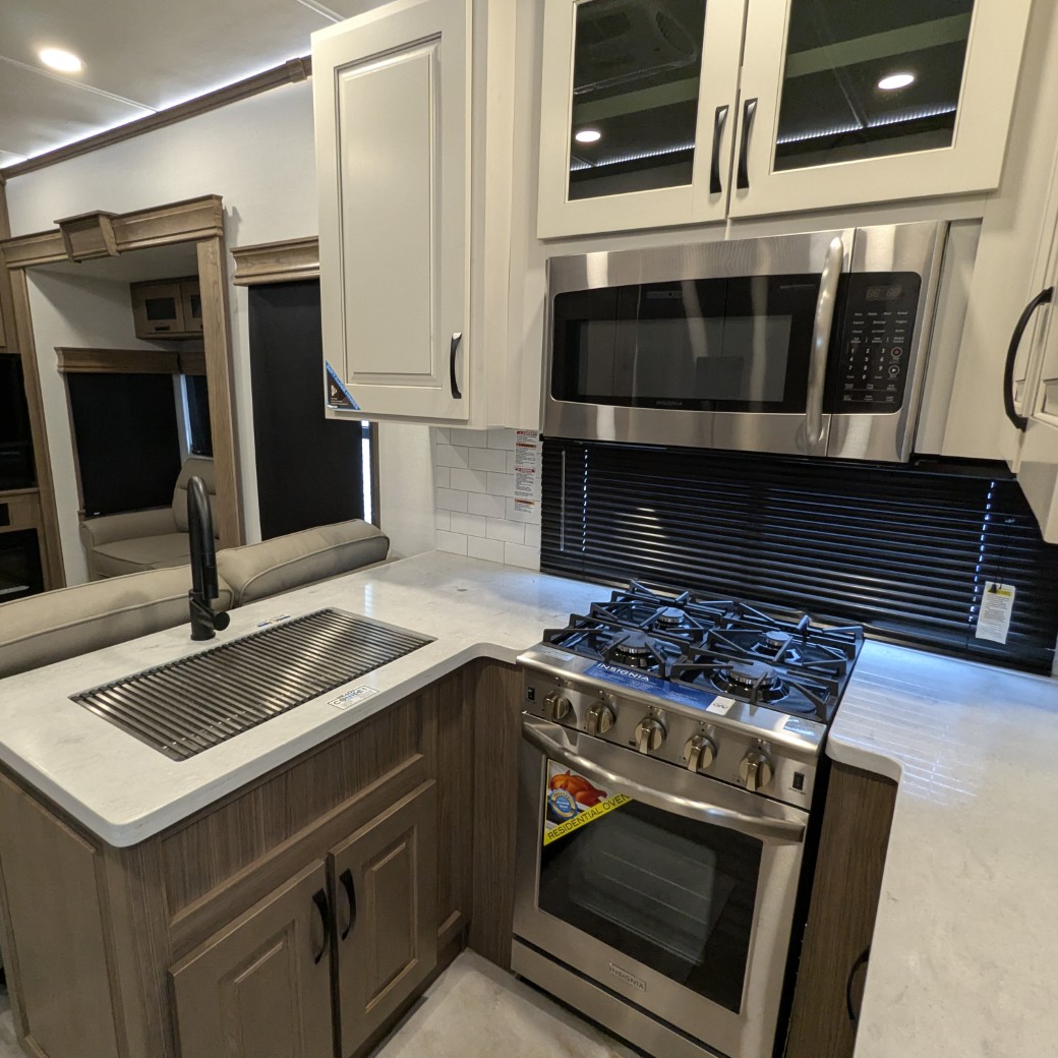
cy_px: 532
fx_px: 657
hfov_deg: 77.6
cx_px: 491
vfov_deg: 77.7
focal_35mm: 19
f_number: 2.2
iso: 239
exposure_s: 1/42.8
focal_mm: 2.35
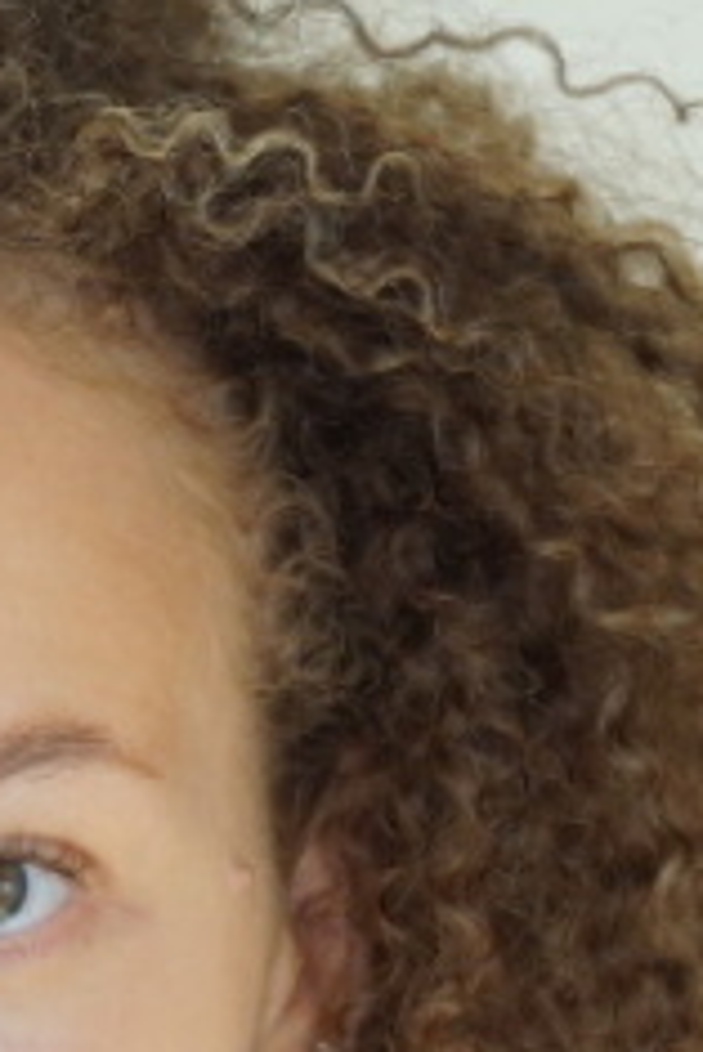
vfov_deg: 8.4
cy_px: 779
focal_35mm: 245
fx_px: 7165
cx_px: -193
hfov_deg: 5.6
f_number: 5.6
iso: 160
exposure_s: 1/60
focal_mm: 32
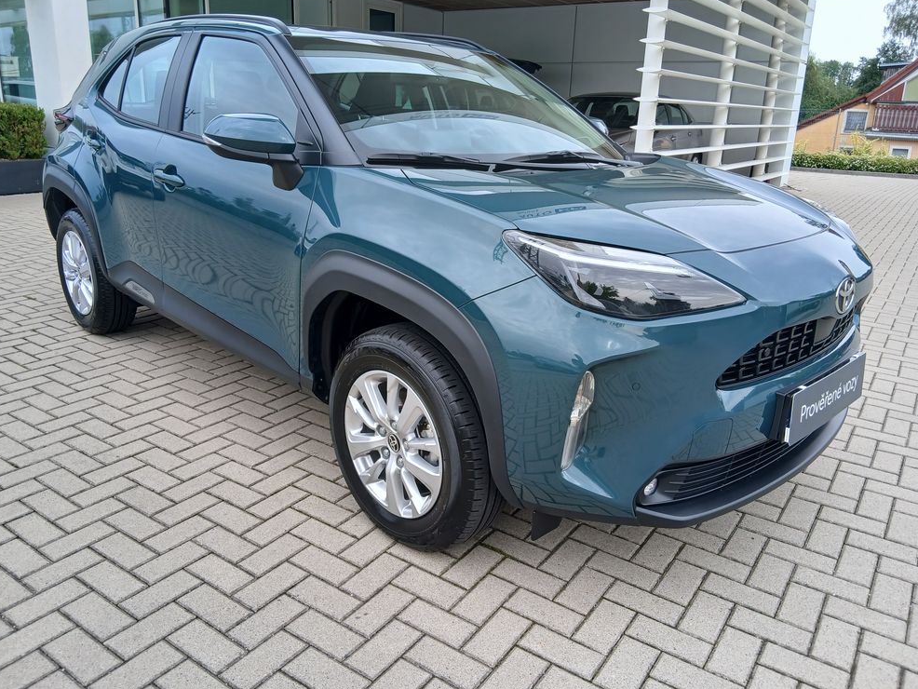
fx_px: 716
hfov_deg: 65.3
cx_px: 449
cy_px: 334
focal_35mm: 27
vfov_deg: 51.4
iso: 20
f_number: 1.8
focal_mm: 3.98
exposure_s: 1/107
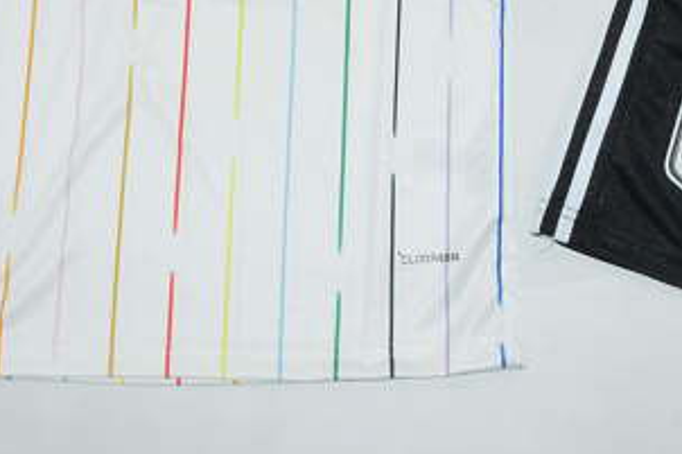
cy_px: -38
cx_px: 522
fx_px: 1578
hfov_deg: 24.1
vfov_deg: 15.9
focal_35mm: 83
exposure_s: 1/200
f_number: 25
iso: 3200
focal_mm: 21
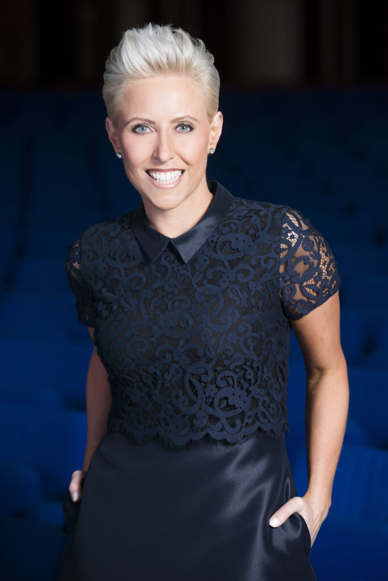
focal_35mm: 120
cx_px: 194
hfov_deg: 11.4
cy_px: 290
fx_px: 1939
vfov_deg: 17.1
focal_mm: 120
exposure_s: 1/125
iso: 400
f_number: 4
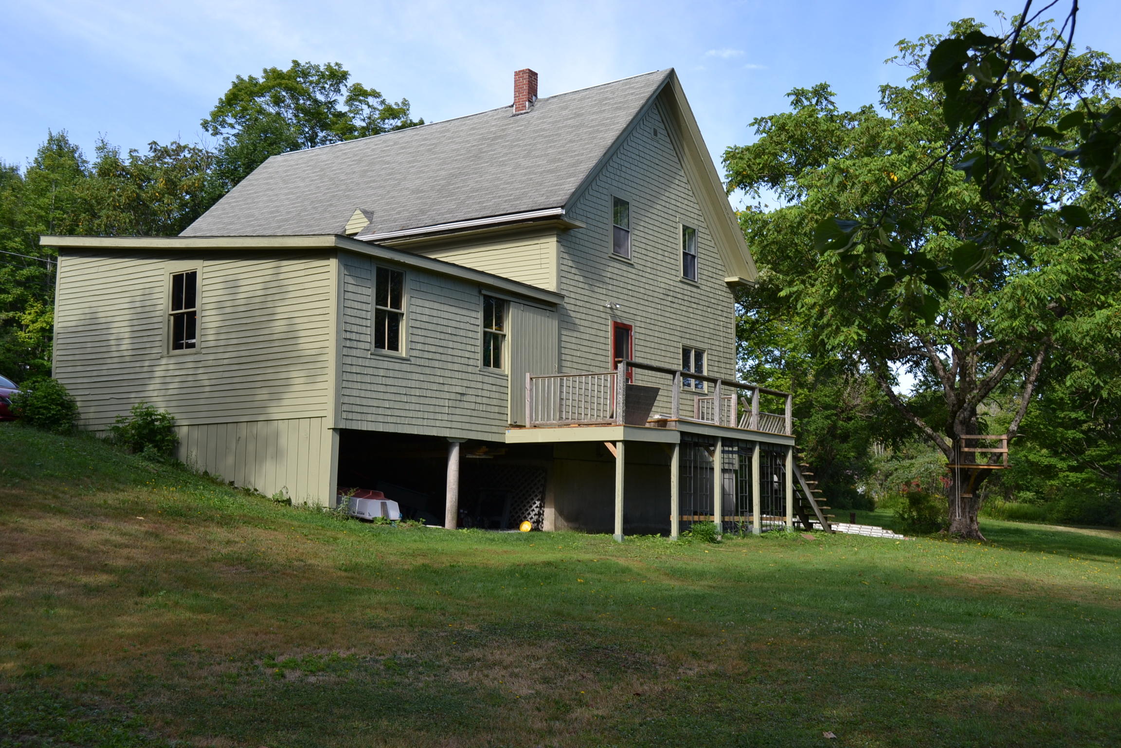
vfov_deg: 34.2
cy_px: 374
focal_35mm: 39
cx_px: 560
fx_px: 1214
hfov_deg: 49.6
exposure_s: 1/160
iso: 100
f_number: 6.3
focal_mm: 26
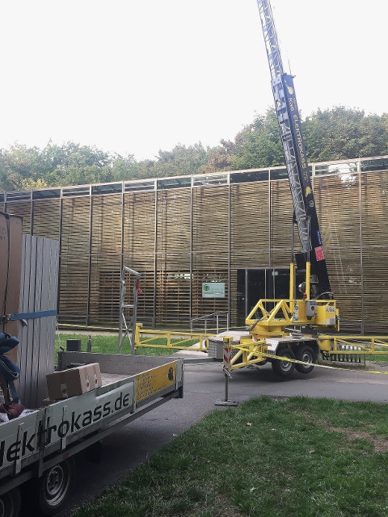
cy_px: 258
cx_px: 194
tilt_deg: +2.0
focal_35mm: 29
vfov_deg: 61.7
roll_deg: -0.4
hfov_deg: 48.2
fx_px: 433
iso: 32
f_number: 2.2
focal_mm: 4.15
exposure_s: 1/187
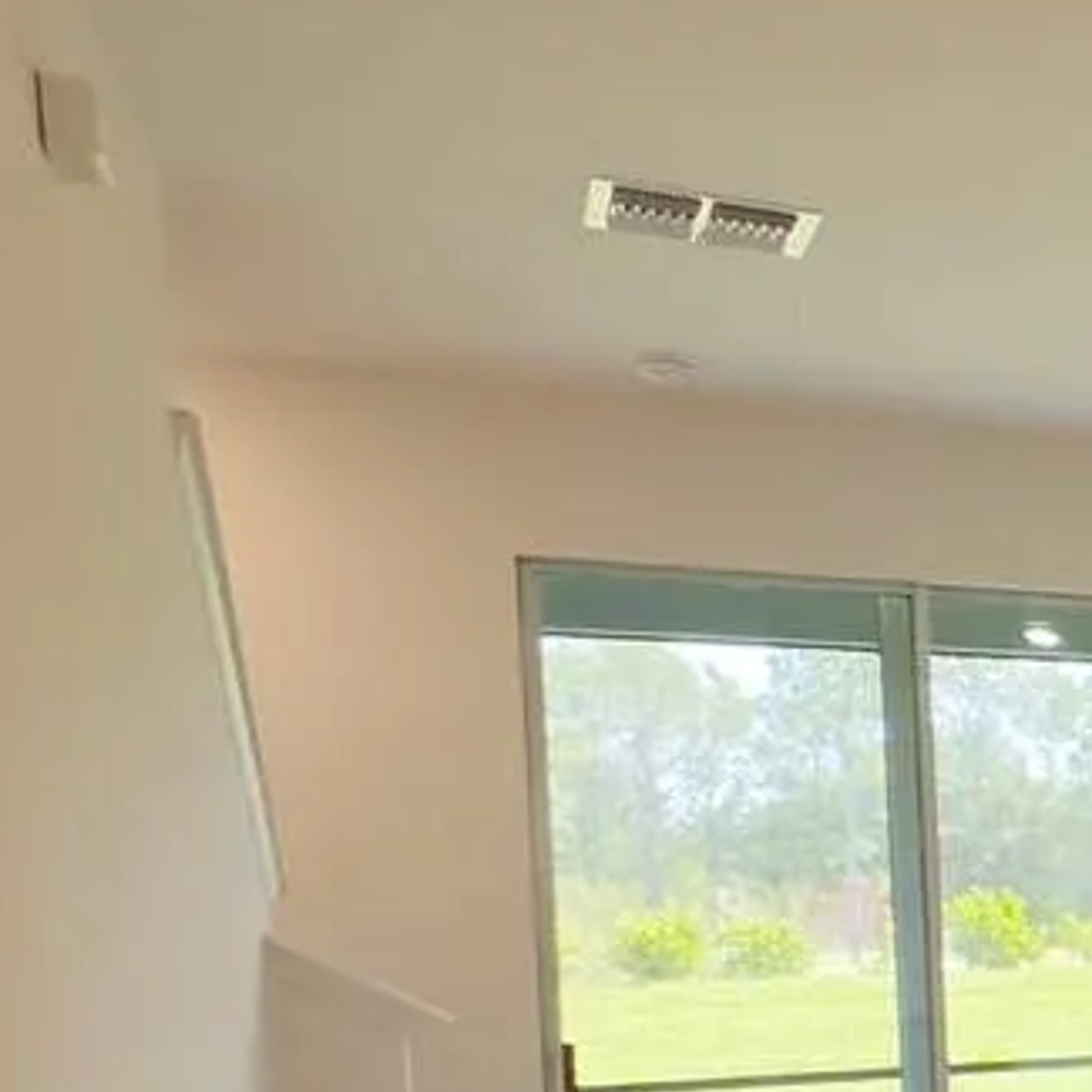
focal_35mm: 61
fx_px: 2177
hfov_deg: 16.9
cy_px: 998
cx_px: 2389
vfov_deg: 27.1
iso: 200
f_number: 2.2
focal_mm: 2.22
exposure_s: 1/120
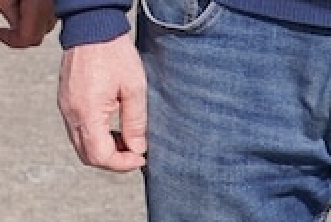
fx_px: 2312
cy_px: -525
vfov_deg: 5.1
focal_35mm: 251
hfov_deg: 7.6
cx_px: -497
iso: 100
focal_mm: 35
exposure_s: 1/640
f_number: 4.5
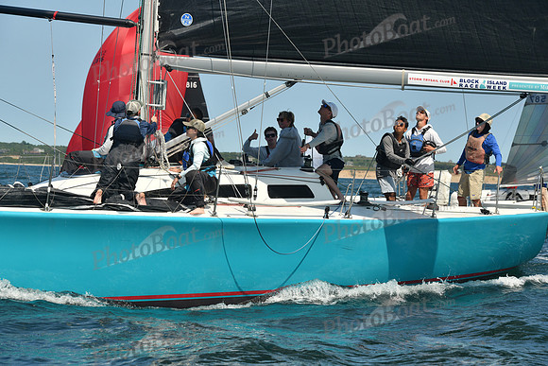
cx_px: 274
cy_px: 183
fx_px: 1766
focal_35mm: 116
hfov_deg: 17.6
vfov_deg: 11.8
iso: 320
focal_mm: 116
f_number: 8
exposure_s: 1/640
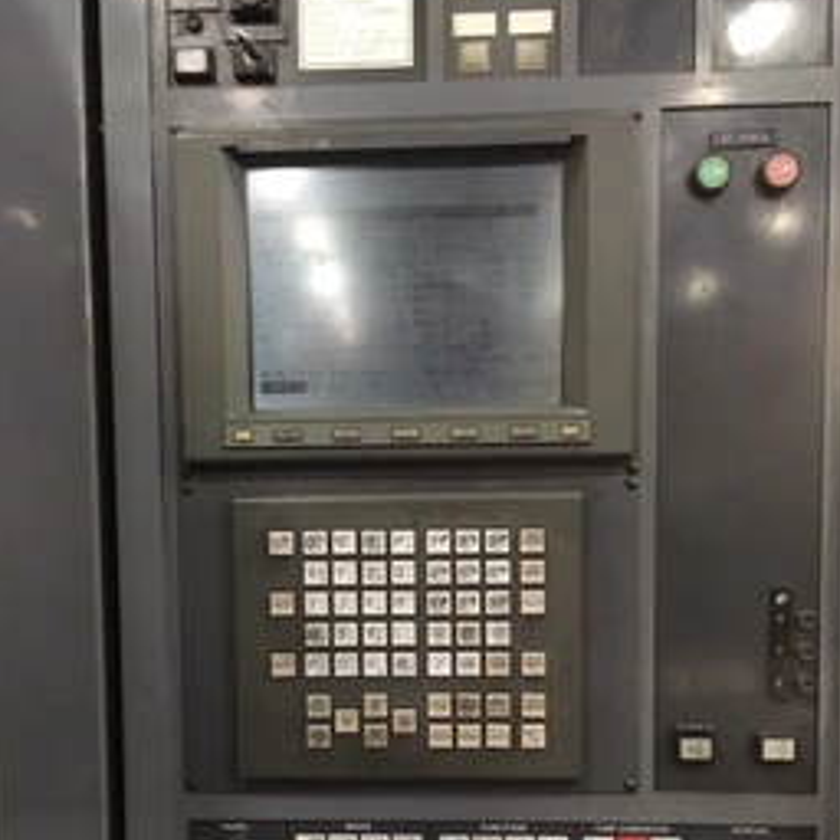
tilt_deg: -5.5
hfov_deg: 41.8
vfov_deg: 41.2
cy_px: 581
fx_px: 1098
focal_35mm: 40
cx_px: 381
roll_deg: +0.8
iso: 250
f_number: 2.2
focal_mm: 4.15
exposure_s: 1/15
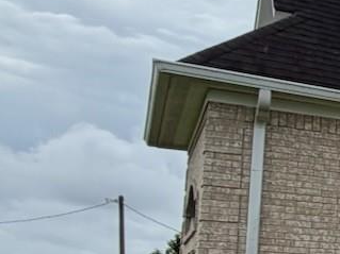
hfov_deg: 12.6
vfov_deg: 16.0
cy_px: 273
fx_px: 884
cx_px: 937
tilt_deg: +3.4
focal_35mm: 90
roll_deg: -0.2
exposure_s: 1/770
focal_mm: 2.22
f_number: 2.2
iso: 20
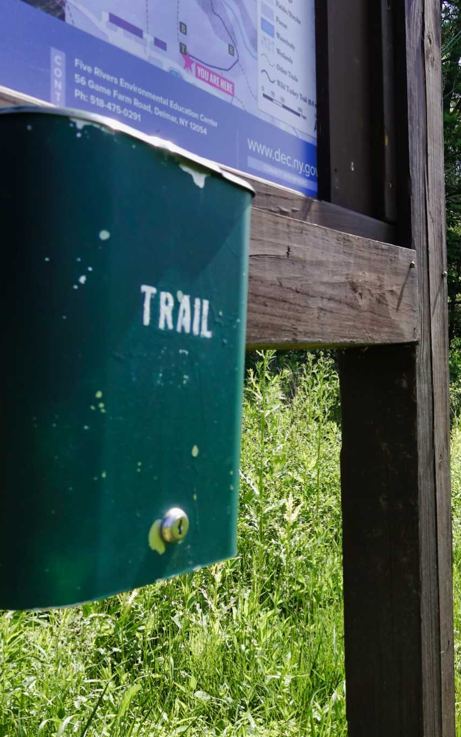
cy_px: 369
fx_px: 744
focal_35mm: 37
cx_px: 460
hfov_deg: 31.8
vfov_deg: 52.8
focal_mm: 8.8
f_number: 4.5
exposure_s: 1/500
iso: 125
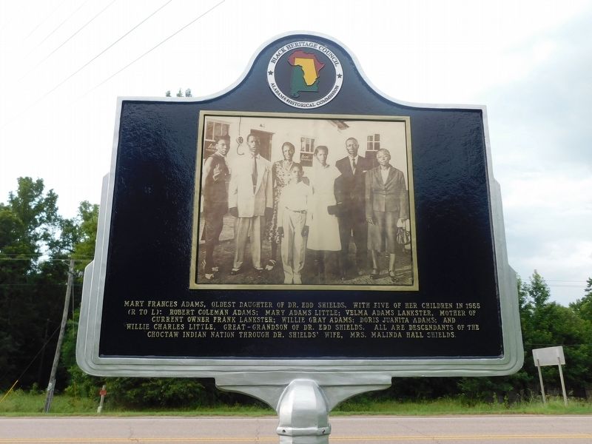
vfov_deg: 46.8
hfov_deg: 60.0
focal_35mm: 30
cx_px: 296
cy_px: 222
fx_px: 513
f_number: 3.2
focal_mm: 5.3
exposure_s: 1/320
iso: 125
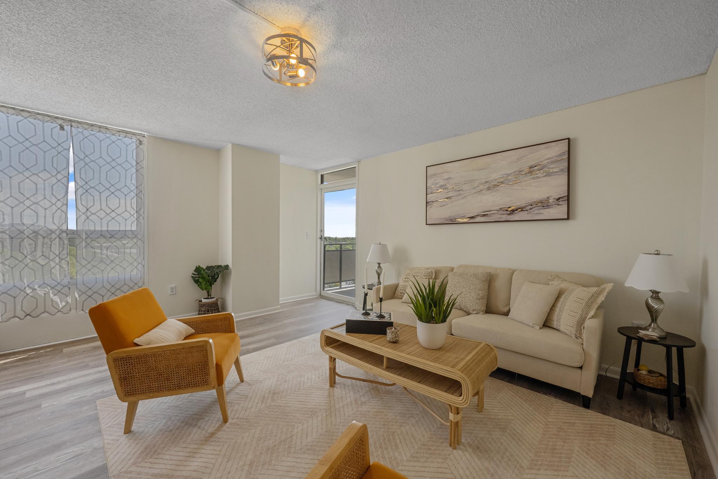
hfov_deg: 104.3
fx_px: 279
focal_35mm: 14
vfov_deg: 81.2
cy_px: 240
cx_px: 359
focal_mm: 14
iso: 320
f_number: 8
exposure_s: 1/100
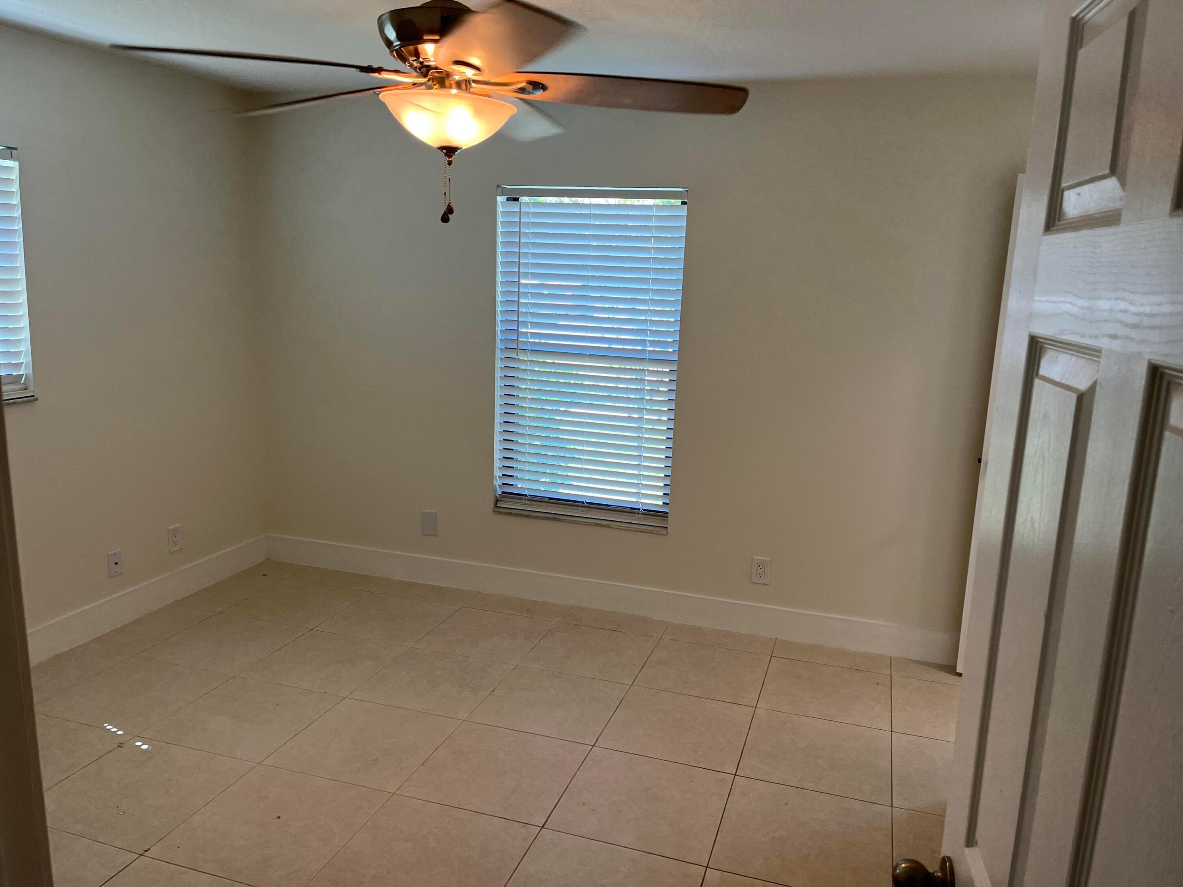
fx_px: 889
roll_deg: -1.0
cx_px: 592
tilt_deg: -11.3
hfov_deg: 67.3
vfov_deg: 53.1
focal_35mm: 26
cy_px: 444
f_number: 1.6
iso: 80
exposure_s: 1/120
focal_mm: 5.1
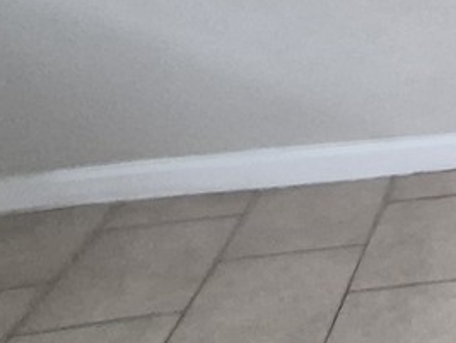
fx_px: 923
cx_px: 897
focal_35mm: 70
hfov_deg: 18.6
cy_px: -234
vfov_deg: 17.8
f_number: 2.2
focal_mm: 1.74
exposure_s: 1/60
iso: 500
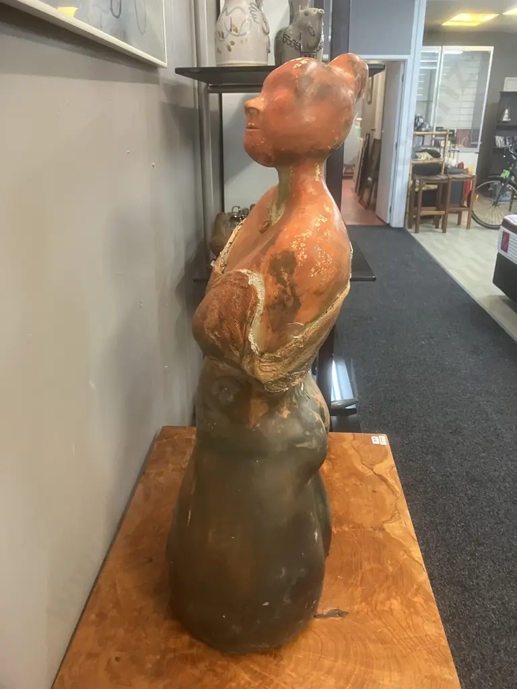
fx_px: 558
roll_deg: -0.9
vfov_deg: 63.4
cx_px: 258
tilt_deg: -19.5
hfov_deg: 49.7
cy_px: 344
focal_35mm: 28
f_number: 1.8
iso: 250
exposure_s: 1/50
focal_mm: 3.99
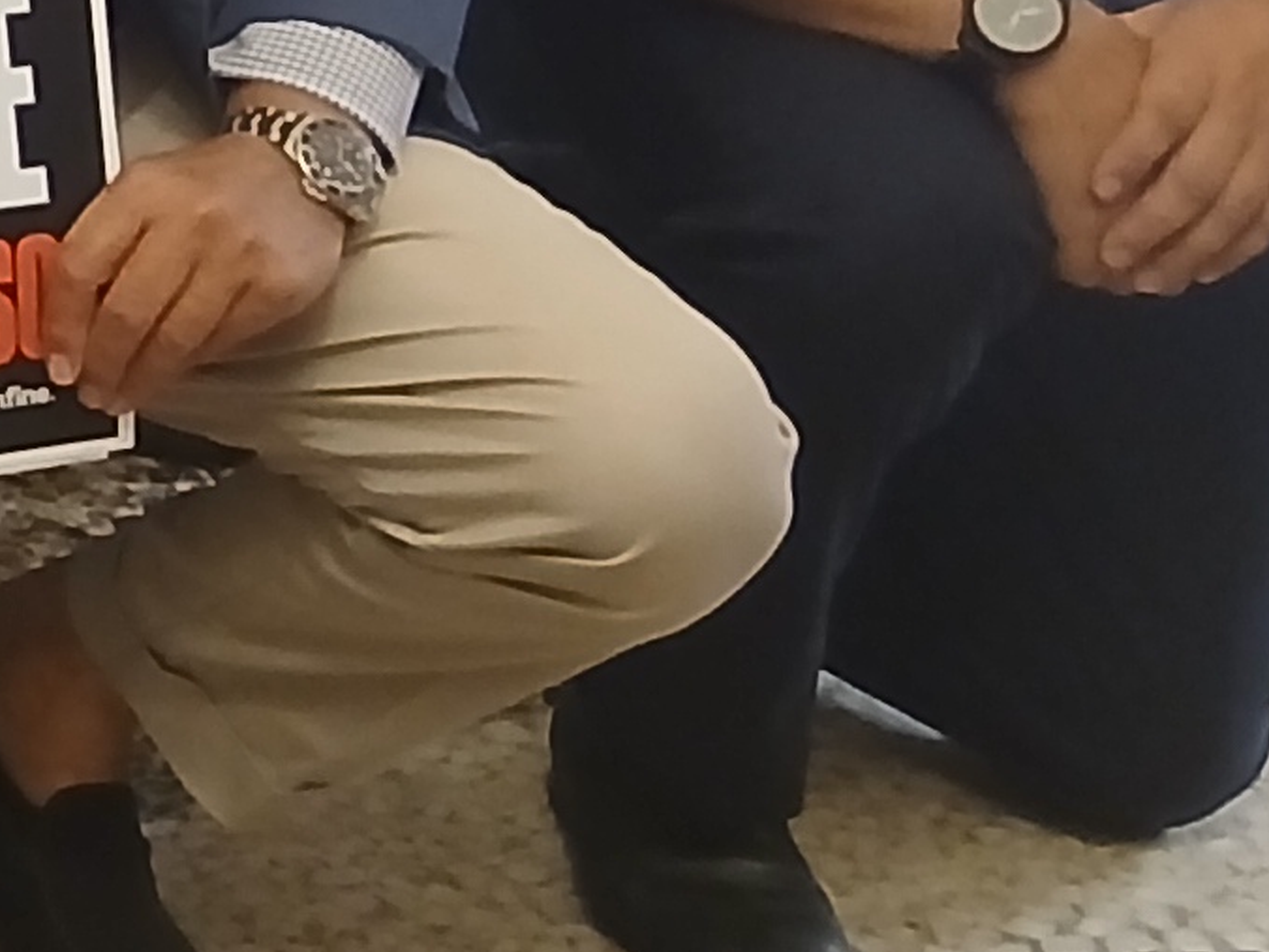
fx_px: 5756
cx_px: -1984
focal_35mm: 157
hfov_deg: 10.5
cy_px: -774
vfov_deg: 9.0
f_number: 1.8
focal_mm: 3.98
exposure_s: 1/33.3
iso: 250
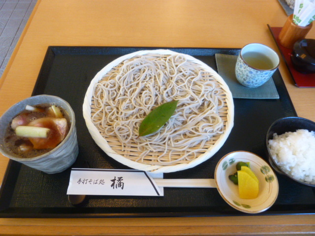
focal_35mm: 25
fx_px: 227
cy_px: 118
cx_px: 158
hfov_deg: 69.4
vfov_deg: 54.9
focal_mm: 4.5
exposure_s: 1/13
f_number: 3.1
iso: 400
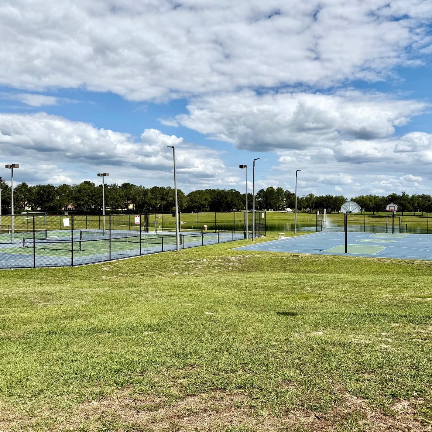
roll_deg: -0.9
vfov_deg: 55.6
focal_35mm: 29
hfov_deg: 55.6
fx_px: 409
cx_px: 224
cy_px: 220
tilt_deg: -2.2
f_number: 1.78
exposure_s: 1/9091
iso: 80
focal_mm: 6.76
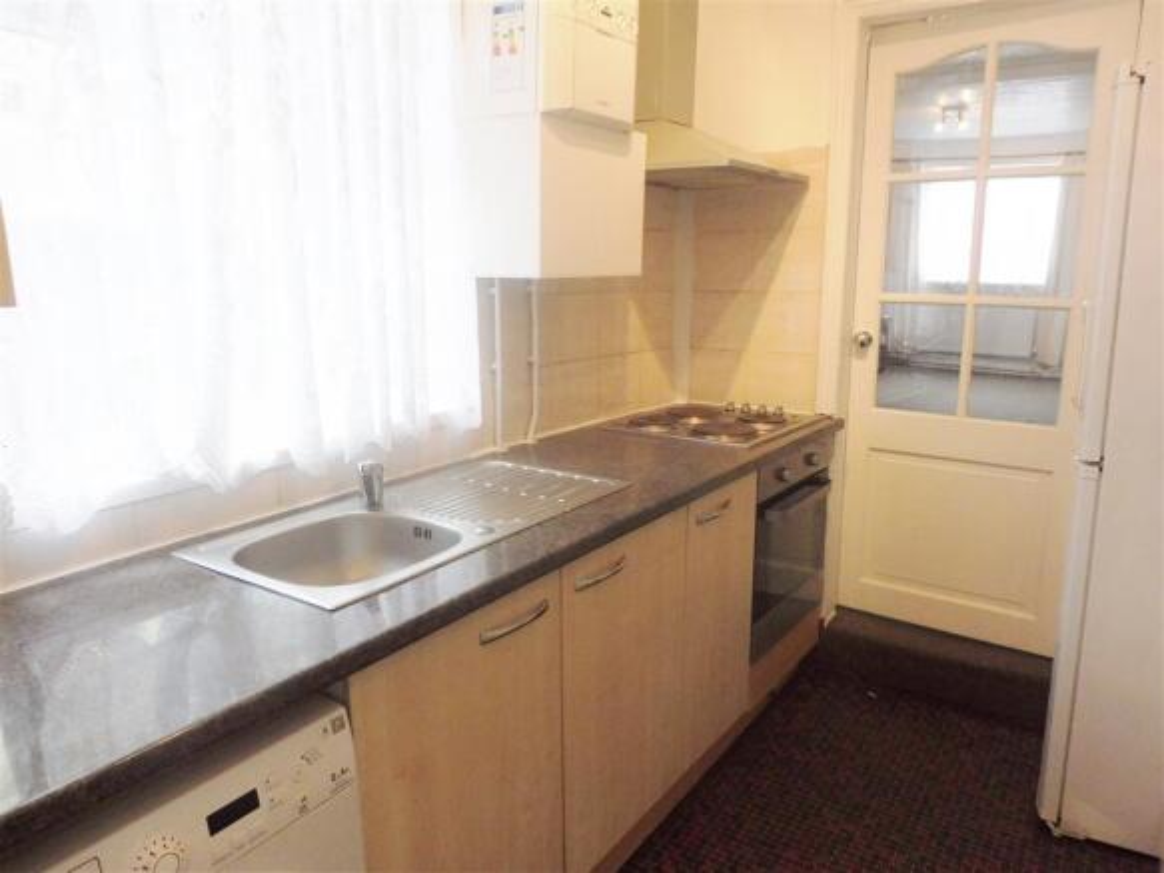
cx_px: 582
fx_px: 807
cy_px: 436
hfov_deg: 71.6
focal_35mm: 24
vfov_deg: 56.8
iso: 320
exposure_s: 1/60
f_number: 3.3
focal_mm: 4.3
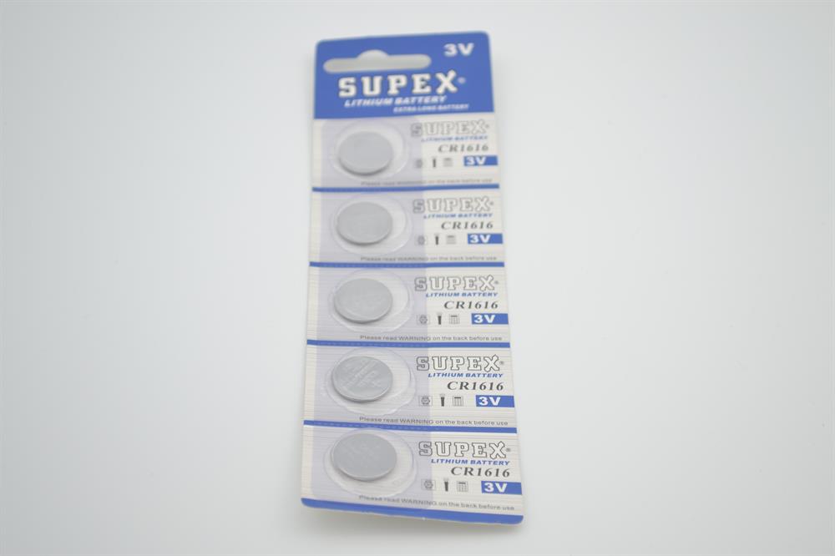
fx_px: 1669
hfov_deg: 28.1
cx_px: 418
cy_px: 278
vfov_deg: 18.9
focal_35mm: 72
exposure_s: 1/60
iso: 100
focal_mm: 48
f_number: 5.6
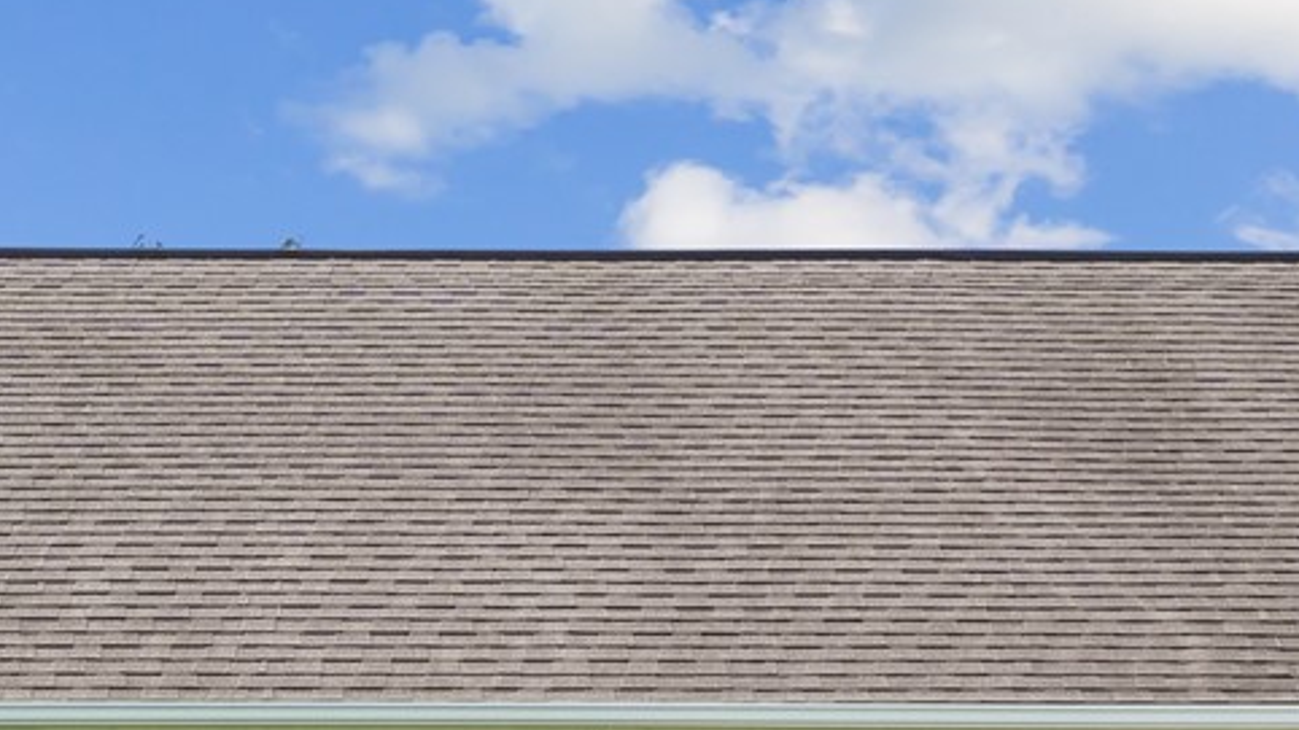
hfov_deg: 16.6
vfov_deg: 9.2
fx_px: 4443
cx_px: 594
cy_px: 1014
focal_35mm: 129
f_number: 10
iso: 400
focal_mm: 35
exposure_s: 1/500
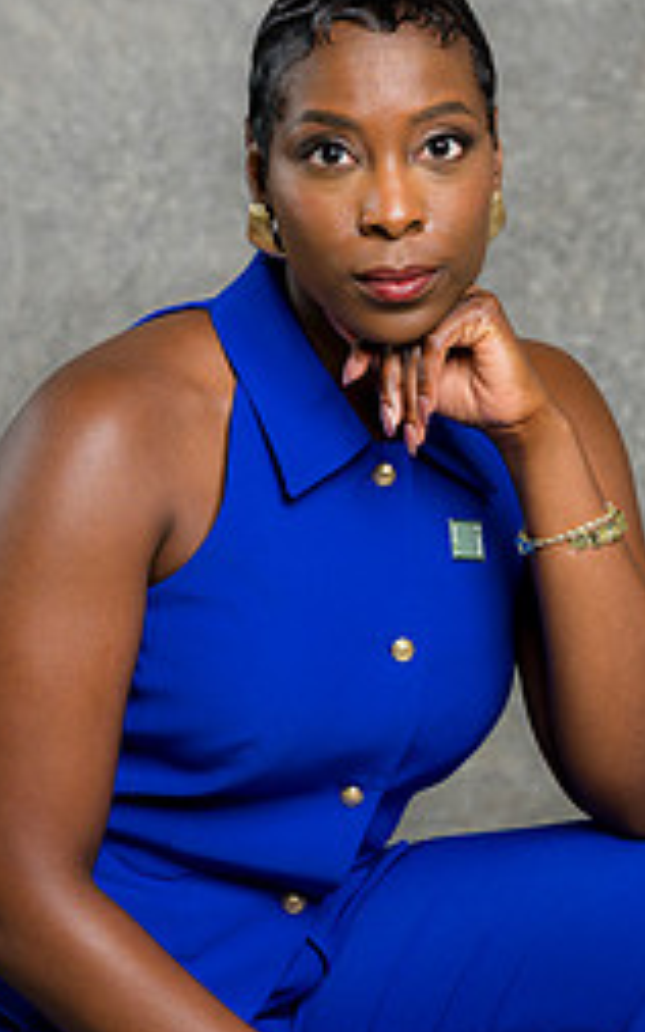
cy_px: 698
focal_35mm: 154
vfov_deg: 13.6
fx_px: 4334
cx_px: 425
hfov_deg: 8.5
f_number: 5
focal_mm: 85
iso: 125
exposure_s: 1/200
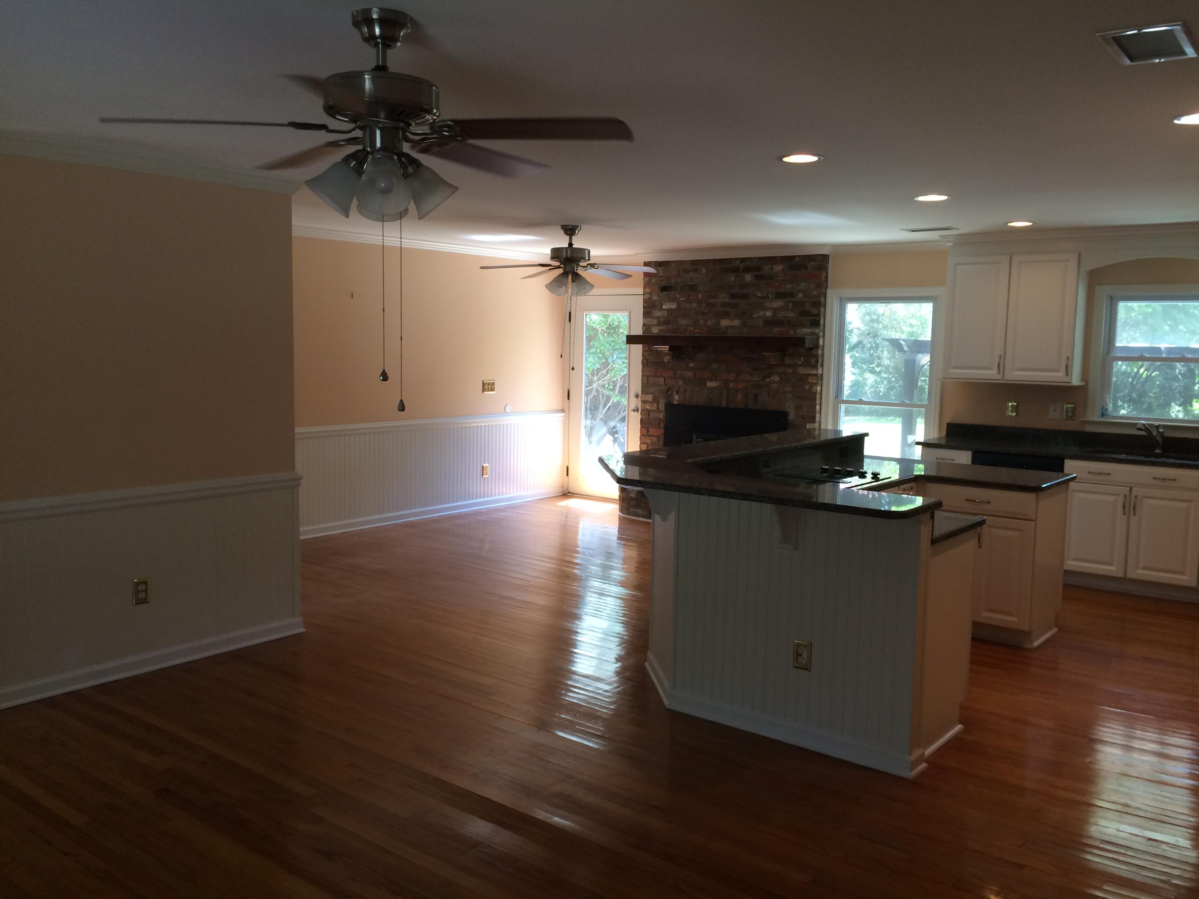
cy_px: 450
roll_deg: -0.7
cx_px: 600
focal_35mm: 29
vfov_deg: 48.2
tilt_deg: -6.0
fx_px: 1004
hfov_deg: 61.7
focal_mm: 4.15
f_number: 2.2
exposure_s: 1/40
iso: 40
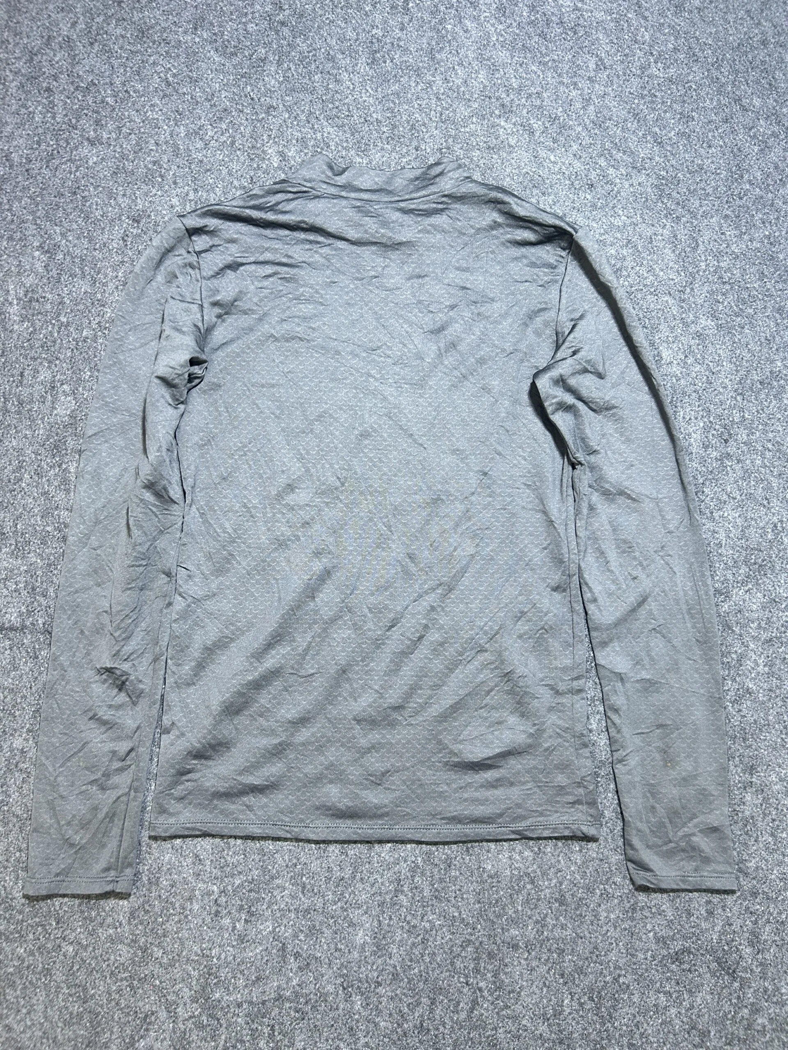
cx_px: 394
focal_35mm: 26
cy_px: 525
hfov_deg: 53.1
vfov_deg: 67.3
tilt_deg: -57.7
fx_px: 789
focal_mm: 5.7
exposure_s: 1/50
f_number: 1.5
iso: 160
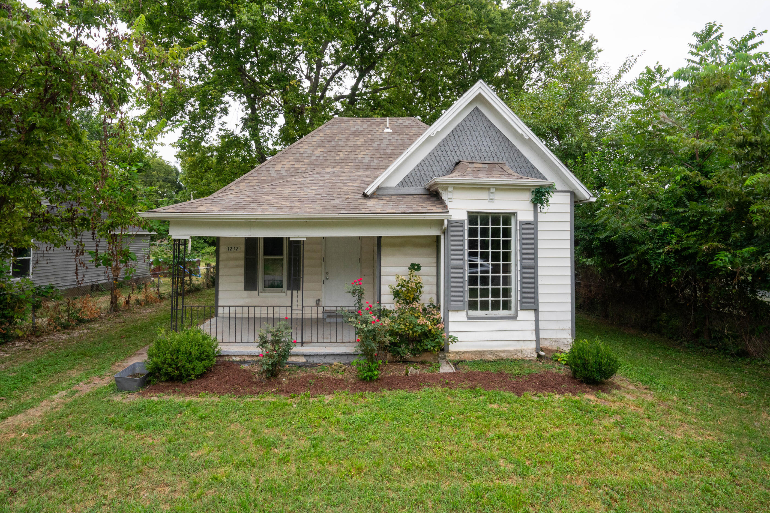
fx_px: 364
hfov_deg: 93.3
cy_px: 252
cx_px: 374
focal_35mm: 17
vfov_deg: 70.4
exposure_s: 1/80
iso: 800
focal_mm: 16
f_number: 11
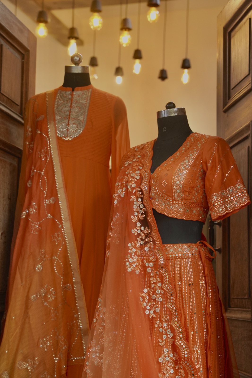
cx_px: 126
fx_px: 705
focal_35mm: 67
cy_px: 189
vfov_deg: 30.0
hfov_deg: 20.3
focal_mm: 67.1
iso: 2000
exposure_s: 1/100
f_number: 4.5
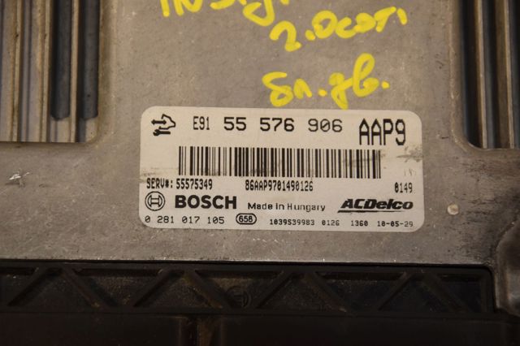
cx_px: 260
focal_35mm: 158
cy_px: 173
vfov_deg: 8.7
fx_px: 2274
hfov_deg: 13.0
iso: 800
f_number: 7.1
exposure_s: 1/200
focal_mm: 105
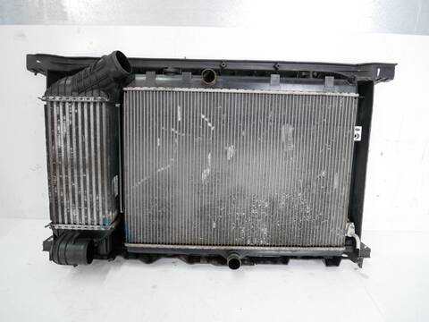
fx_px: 297
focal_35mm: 24
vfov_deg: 56.8
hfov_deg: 71.6
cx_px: 214
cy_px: 161
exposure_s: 1/60
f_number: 3.5
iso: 1000
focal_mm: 12
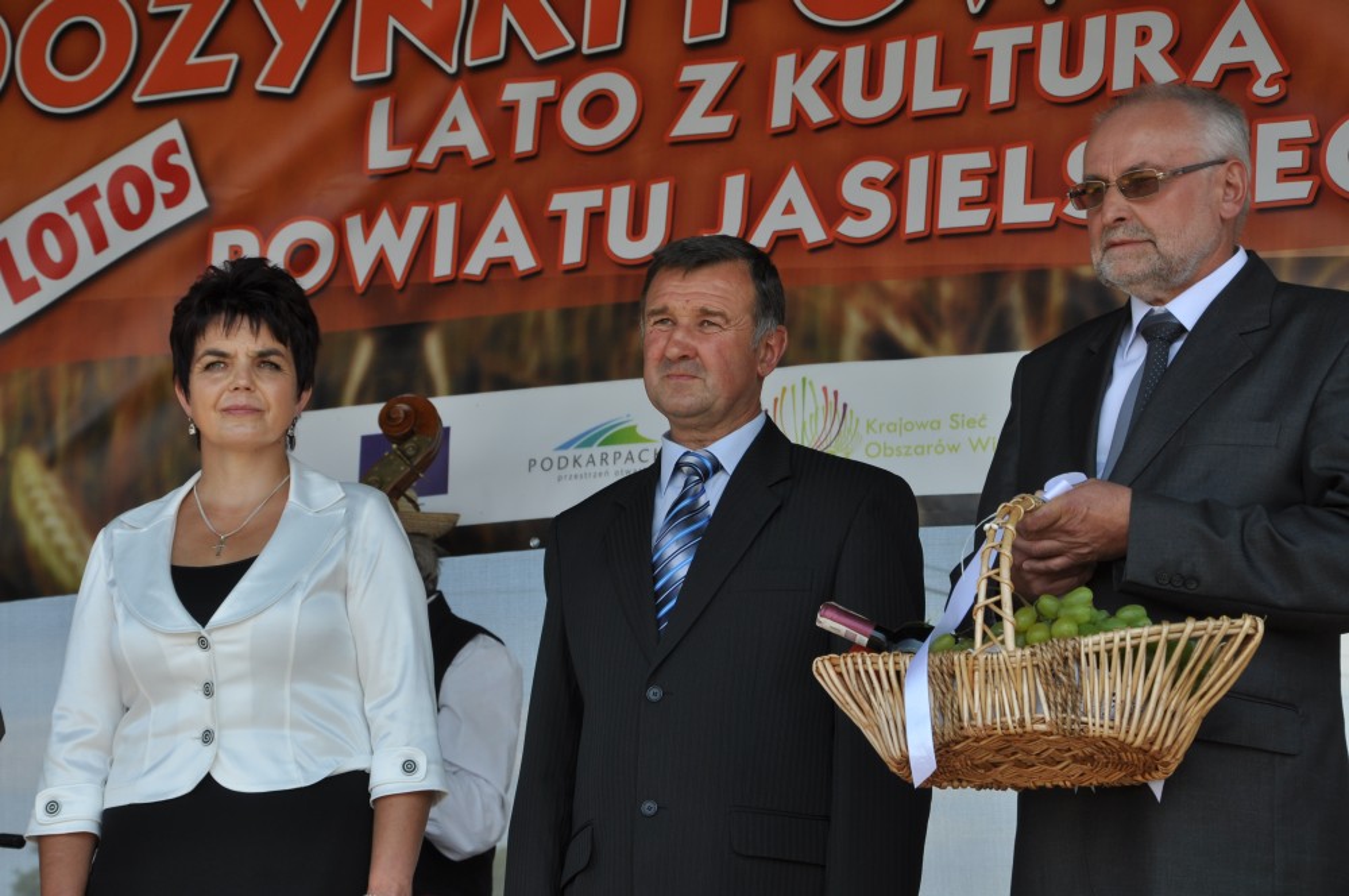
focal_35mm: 105
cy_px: 448
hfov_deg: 19.5
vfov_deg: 13.0
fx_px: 3929
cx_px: 674
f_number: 8
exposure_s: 1/250
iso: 200
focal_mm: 70
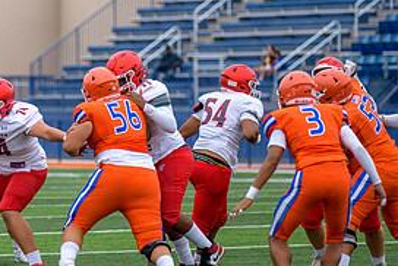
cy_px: 128
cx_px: 4
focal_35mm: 362
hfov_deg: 5.7
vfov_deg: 3.8
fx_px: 4006
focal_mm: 170
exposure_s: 1/800
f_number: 2.8
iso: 220
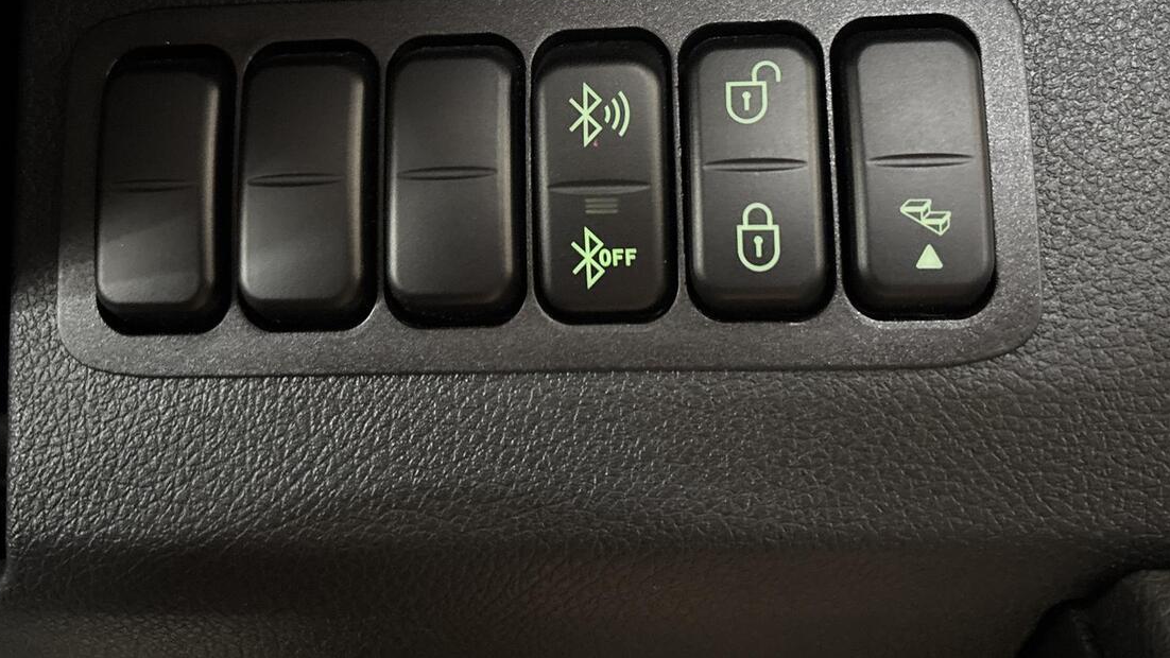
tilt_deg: -12.7
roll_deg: +2.1
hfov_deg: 54.0
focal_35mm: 37
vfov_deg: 30.8
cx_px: 596
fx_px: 1148
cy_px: 86
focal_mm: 5.96
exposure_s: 1/15
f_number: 1.6
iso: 2000
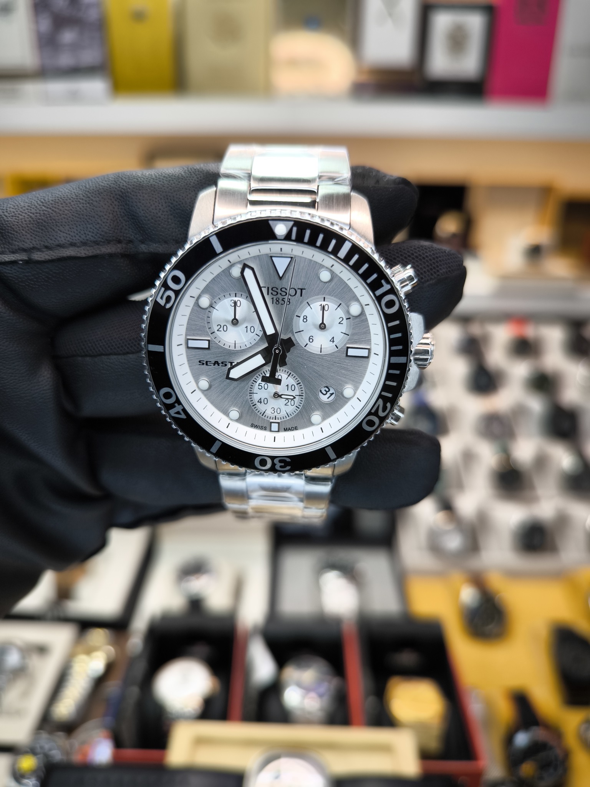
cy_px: 394
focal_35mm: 24
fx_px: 545
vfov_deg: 71.6
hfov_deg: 56.8
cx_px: 295
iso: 80
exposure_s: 1/250
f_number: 1.9
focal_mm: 6.92
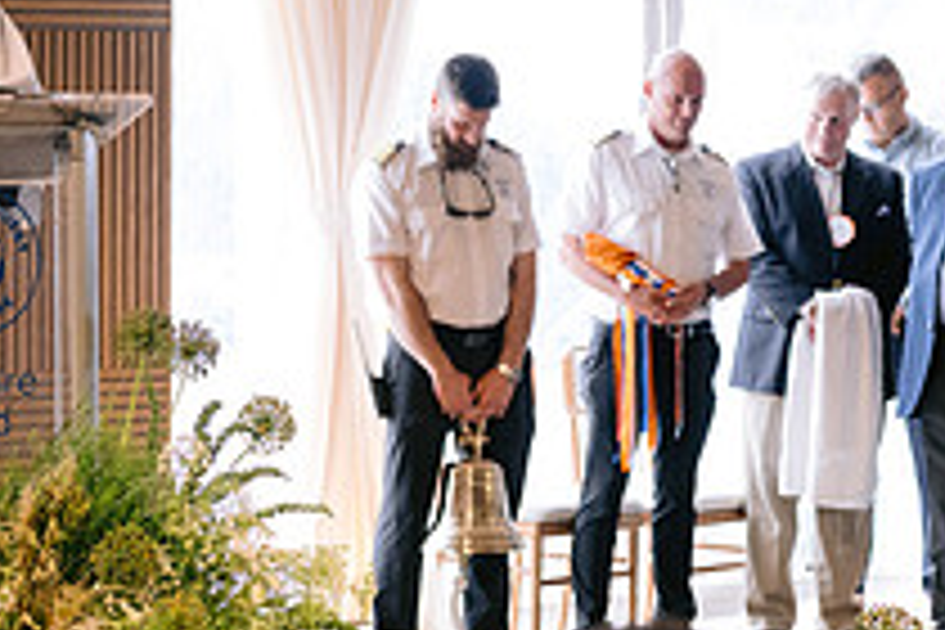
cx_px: 252
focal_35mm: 138
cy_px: 88
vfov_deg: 9.9
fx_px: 3622
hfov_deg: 14.8
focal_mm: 50
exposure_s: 1/160
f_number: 2.8
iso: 800
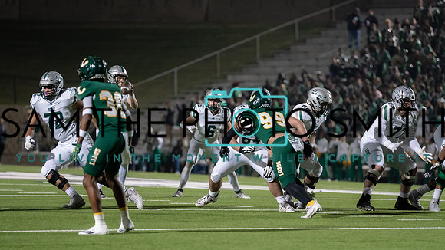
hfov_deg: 9.0
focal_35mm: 240
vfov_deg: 5.1
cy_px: 161
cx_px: 241
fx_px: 2833
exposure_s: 1/1250
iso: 3200
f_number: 2.8
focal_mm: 200
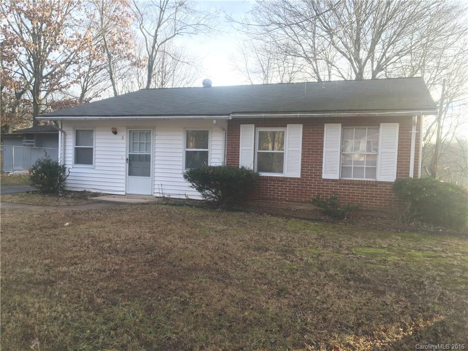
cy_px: 176
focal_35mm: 29
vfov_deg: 48.2
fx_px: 392
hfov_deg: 61.7
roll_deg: -2.0
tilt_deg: -2.6
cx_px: 234
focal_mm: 4.15
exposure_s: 1/60
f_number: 2.2
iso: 25
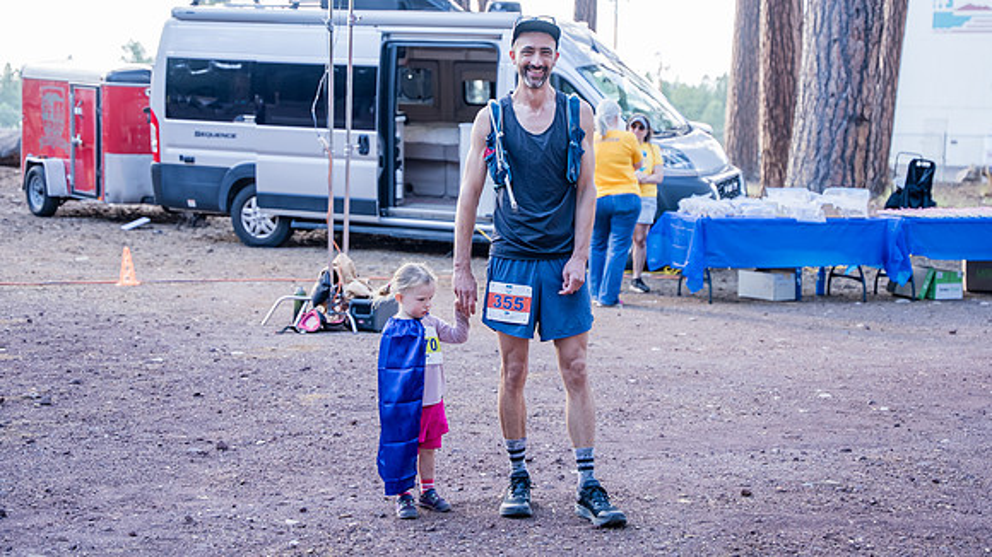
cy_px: 251
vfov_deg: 19.8
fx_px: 1596
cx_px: 496
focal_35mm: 61
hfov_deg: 34.5
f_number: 3.2
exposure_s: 1/250
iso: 400
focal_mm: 57.9
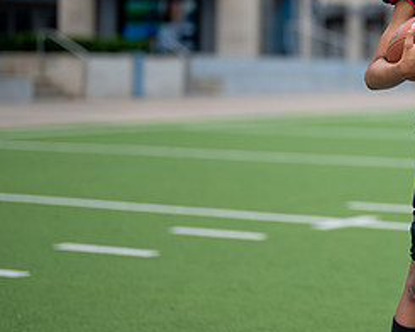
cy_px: 73
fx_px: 1670
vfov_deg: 11.3
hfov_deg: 13.8
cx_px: 470
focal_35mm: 136
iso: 100
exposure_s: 1/1600
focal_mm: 50
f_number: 1.2
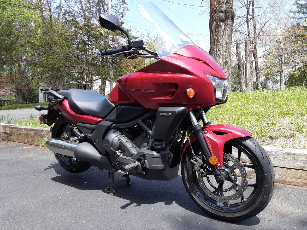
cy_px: 115
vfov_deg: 51.4
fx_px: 239
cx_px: 154
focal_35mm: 27
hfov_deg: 65.3
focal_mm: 2.91
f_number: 1.9
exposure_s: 1/397
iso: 40
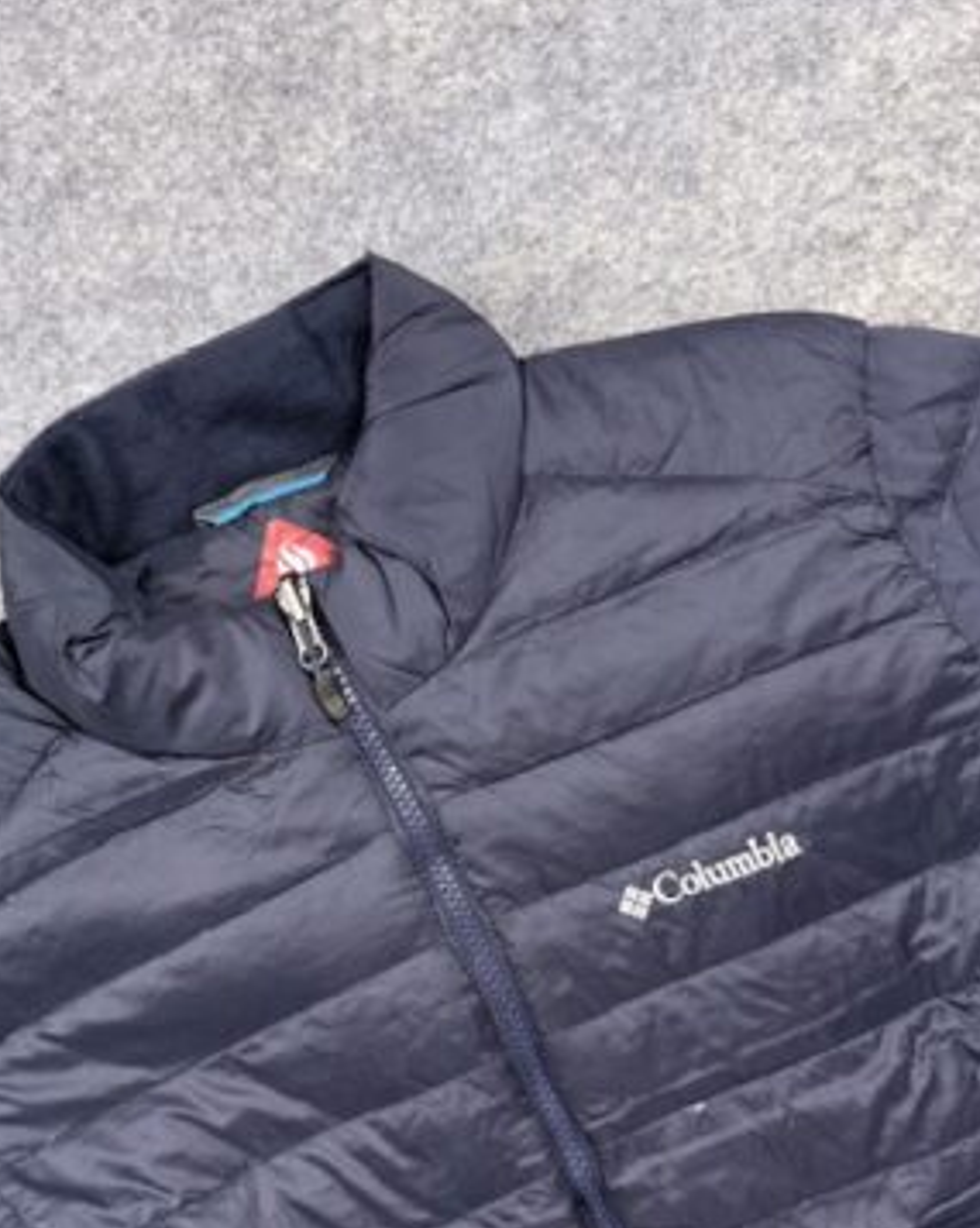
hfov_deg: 42.1
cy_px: 786
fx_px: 1271
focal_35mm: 35
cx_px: 413
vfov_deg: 50.9
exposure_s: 1/100
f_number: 1.78
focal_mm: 6.76
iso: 160
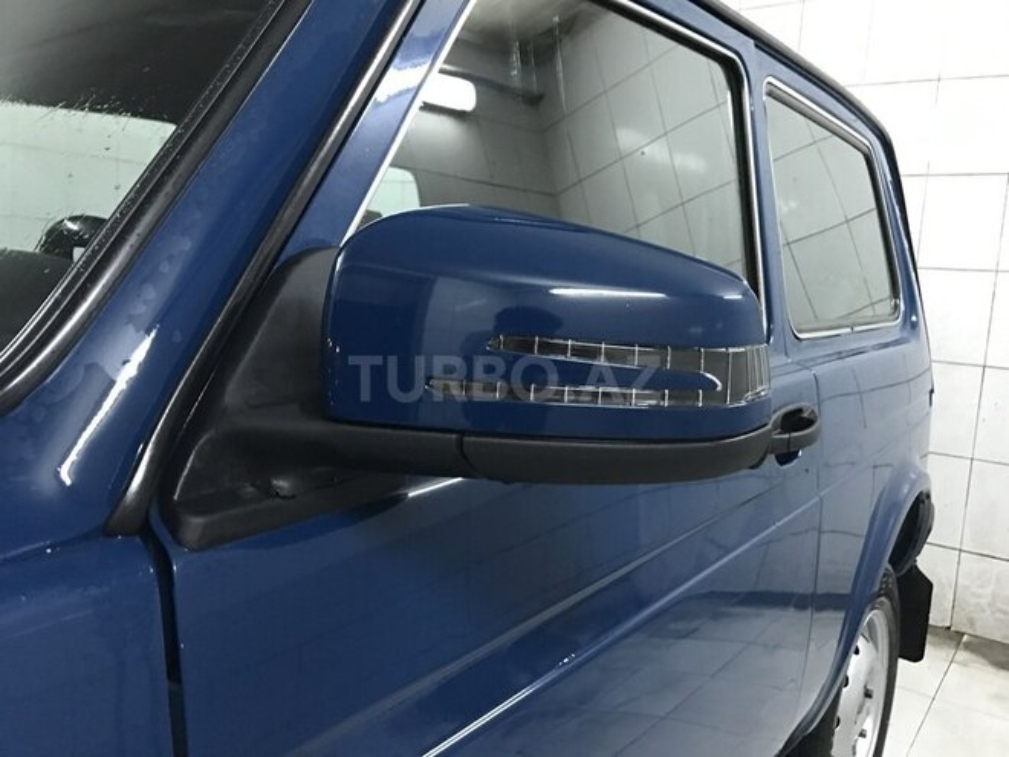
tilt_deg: -7.5
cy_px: 378
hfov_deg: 63.4
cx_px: 504
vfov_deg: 49.7
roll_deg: -2.5
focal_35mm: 28
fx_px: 816
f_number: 1.8
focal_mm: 3.99
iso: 80
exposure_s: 1/6
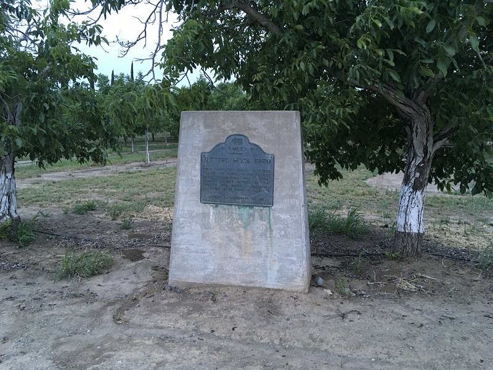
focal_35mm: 29
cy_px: 185
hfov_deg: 61.7
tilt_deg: -6.6
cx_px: 246
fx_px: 413
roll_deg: +0.7
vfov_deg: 48.2
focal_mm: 4.15
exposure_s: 1/30
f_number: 2.2
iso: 160
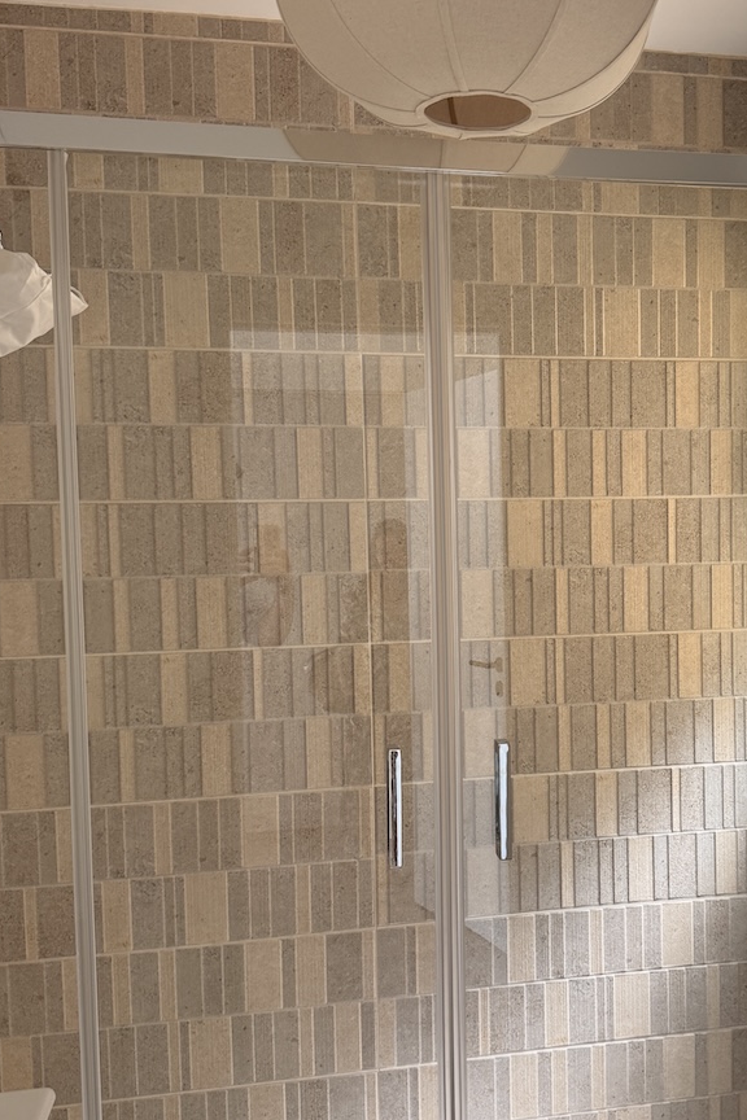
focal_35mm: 37
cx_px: 549
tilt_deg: -3.4
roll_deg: +0.8
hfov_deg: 35.2
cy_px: 591
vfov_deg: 51.9
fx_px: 1152
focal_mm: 6.76
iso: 125
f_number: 1.78
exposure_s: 1/121
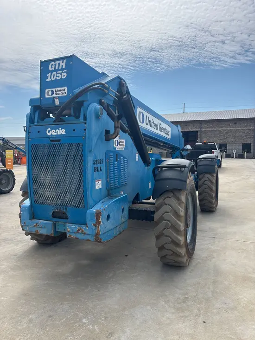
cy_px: 170
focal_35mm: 26
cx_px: 128
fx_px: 255
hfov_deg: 53.1
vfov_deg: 67.3
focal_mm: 5.96
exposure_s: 1/4082
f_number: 1.6
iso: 50
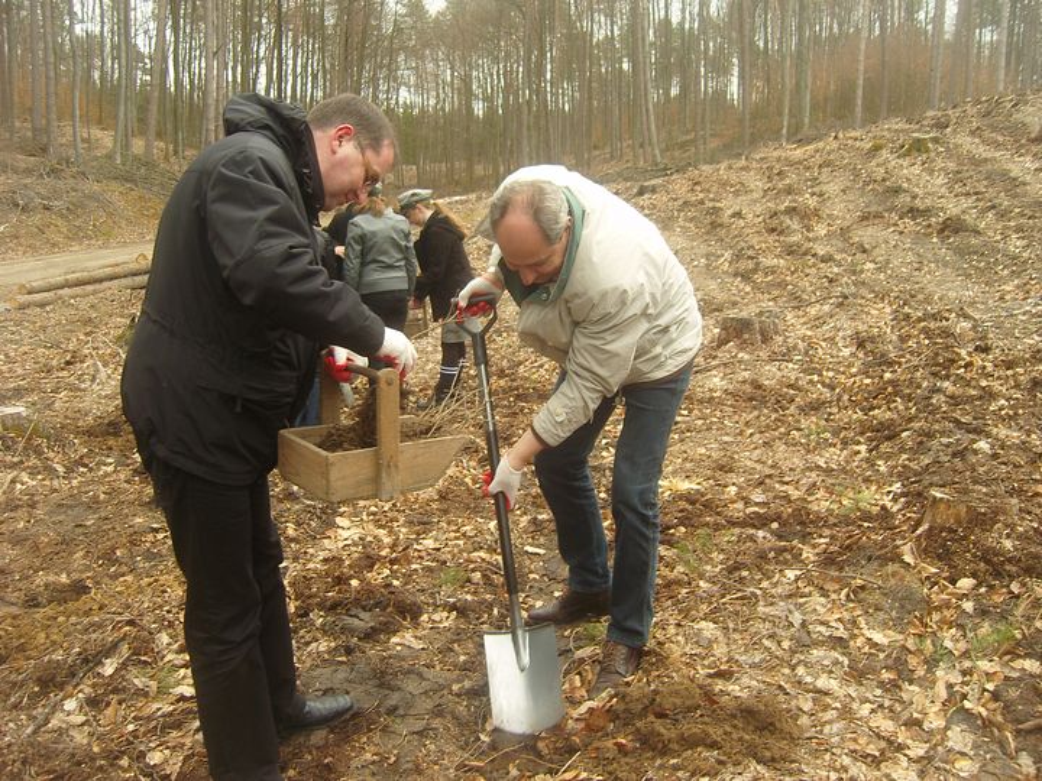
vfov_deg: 41.8
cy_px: 390
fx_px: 1023
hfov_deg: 54.0
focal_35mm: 34
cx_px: 521
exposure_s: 1/160
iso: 100
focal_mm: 7.3
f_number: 2.8
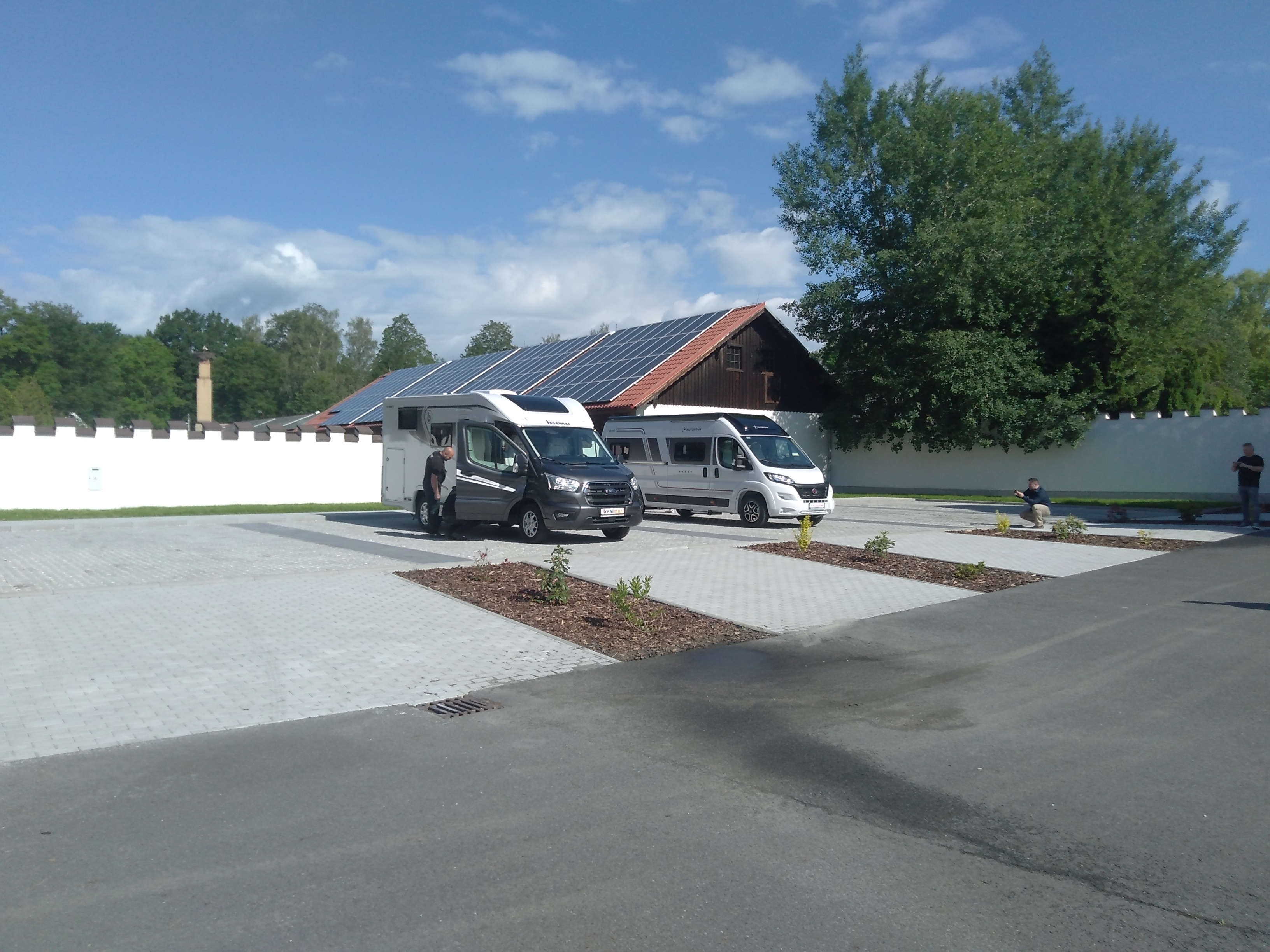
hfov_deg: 67.3
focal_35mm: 26
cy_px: 476
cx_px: 635
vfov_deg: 53.1
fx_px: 954
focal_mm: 3.46
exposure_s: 1/1531
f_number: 2.2
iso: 100
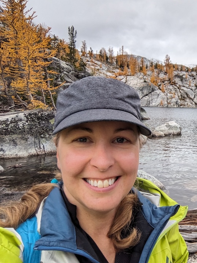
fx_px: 205
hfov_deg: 51.2
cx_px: 110
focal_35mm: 27
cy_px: 128
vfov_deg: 65.3
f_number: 2
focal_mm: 2.51
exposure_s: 1/454
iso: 43
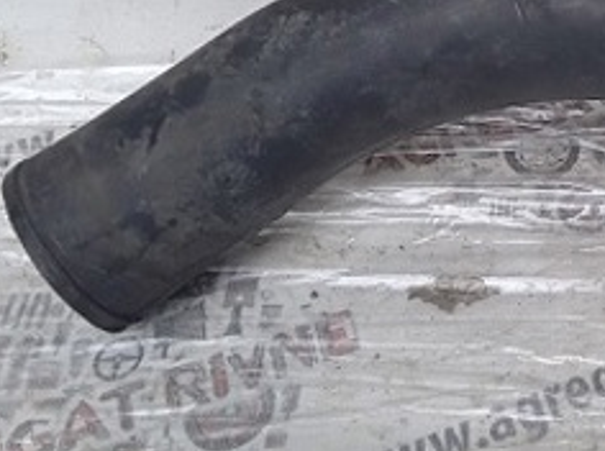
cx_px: 705
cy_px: -47
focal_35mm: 76
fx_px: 1326
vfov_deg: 18.6
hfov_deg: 23.7
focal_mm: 3.43
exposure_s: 1/100
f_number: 2.2
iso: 190
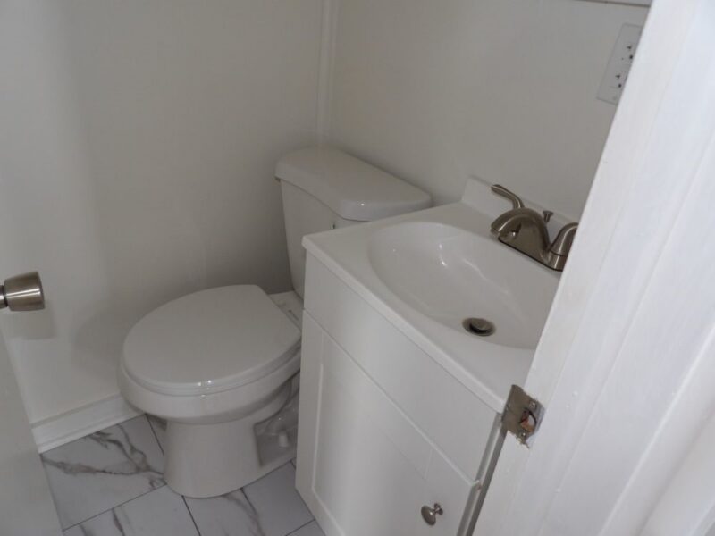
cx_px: 358
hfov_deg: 71.6
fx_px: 496
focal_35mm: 24
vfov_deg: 56.8
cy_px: 268
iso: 200
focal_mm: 4.3
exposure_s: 1/33
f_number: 3.2
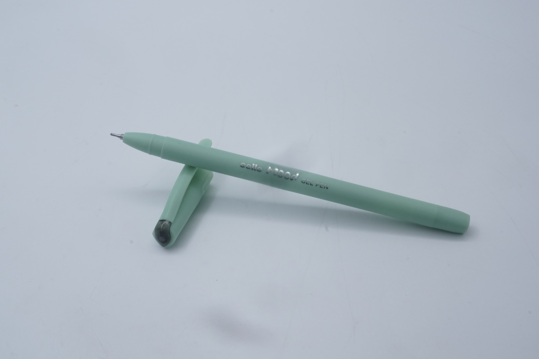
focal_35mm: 45
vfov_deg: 29.9
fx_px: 674
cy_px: 180
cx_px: 270
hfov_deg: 43.6
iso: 1000
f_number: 22
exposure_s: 1/20
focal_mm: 30
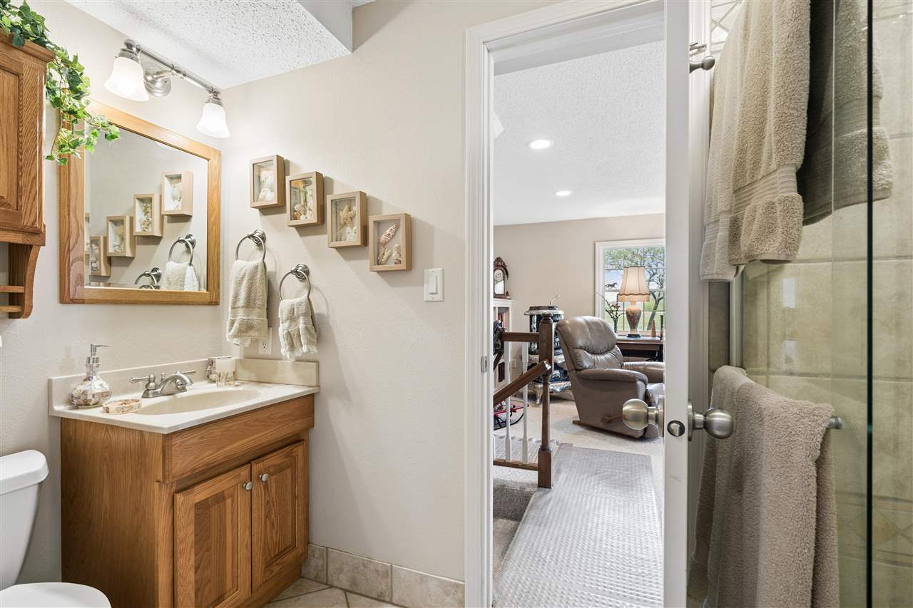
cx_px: 456
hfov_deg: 96.7
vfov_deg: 73.7
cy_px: 304
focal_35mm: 16
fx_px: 406
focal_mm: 16
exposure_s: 1/13
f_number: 8
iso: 400
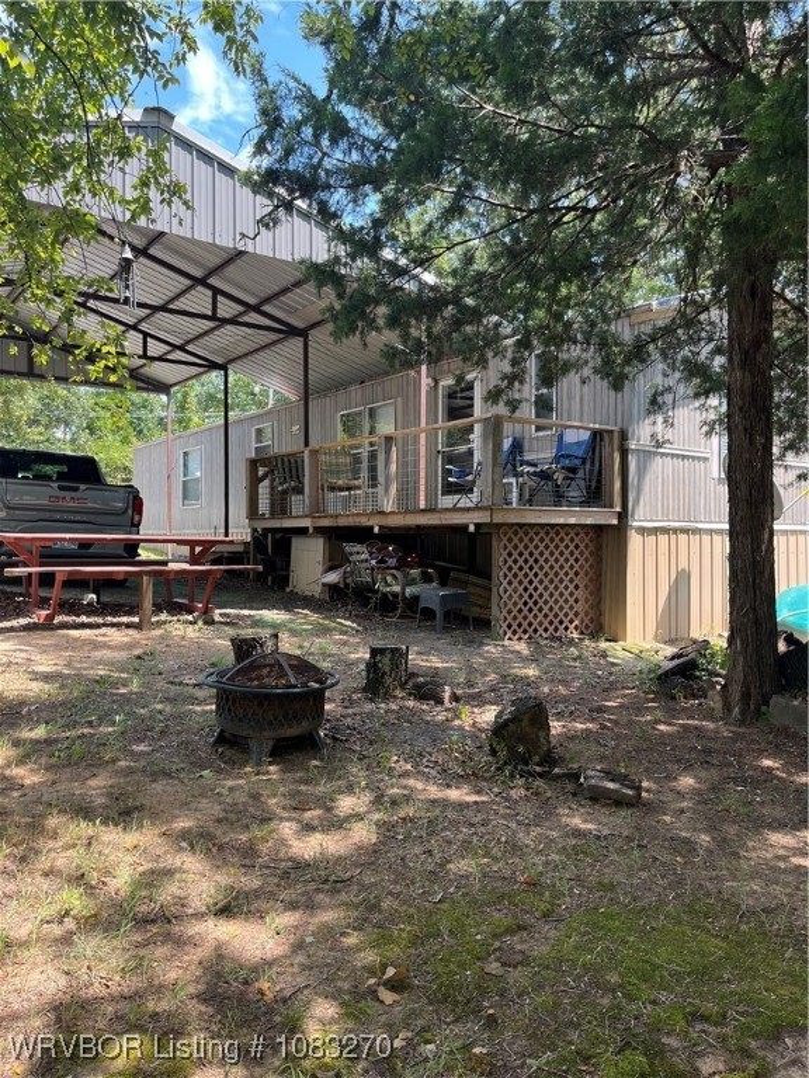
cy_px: 539
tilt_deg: +1.0
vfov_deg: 67.3
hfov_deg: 53.1
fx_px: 810
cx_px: 404
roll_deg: +0.0
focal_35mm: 26
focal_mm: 5.1
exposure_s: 1/384
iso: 50
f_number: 1.6
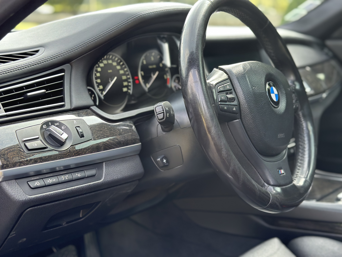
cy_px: 128
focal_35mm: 48
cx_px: 171
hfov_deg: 39.7
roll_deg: -1.9
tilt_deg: -15.3
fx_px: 474
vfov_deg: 30.3
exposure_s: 1/121
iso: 80
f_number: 1.78
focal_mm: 6.86
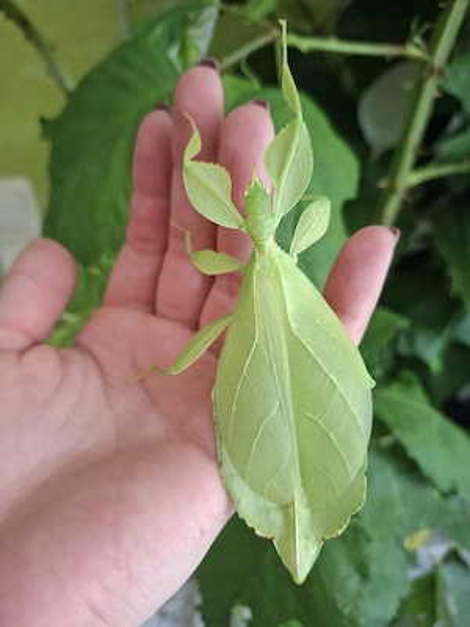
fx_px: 416
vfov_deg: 73.9
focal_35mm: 23
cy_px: 314
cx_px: 235
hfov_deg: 58.9
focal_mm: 5.54
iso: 320
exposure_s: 1/33
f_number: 1.8
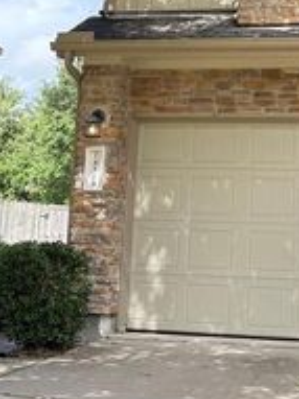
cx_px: 215
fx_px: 1049
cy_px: -85
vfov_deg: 20.2
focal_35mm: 91
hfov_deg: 16.2
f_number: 1.6
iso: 64
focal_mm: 5.96
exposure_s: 1/623
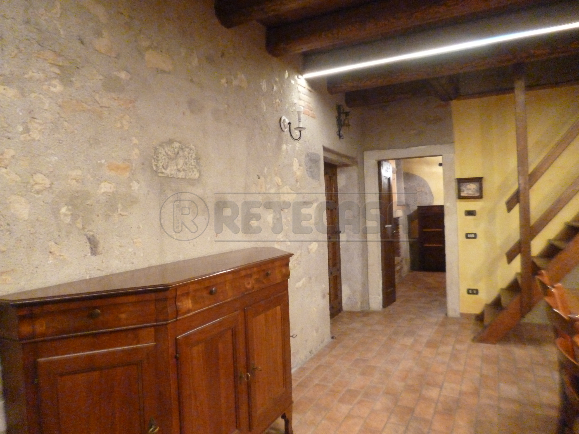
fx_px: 401
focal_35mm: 24
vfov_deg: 56.8
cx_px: 290
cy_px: 217
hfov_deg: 71.6
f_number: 2.5
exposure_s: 1/30
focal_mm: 4.3
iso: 800
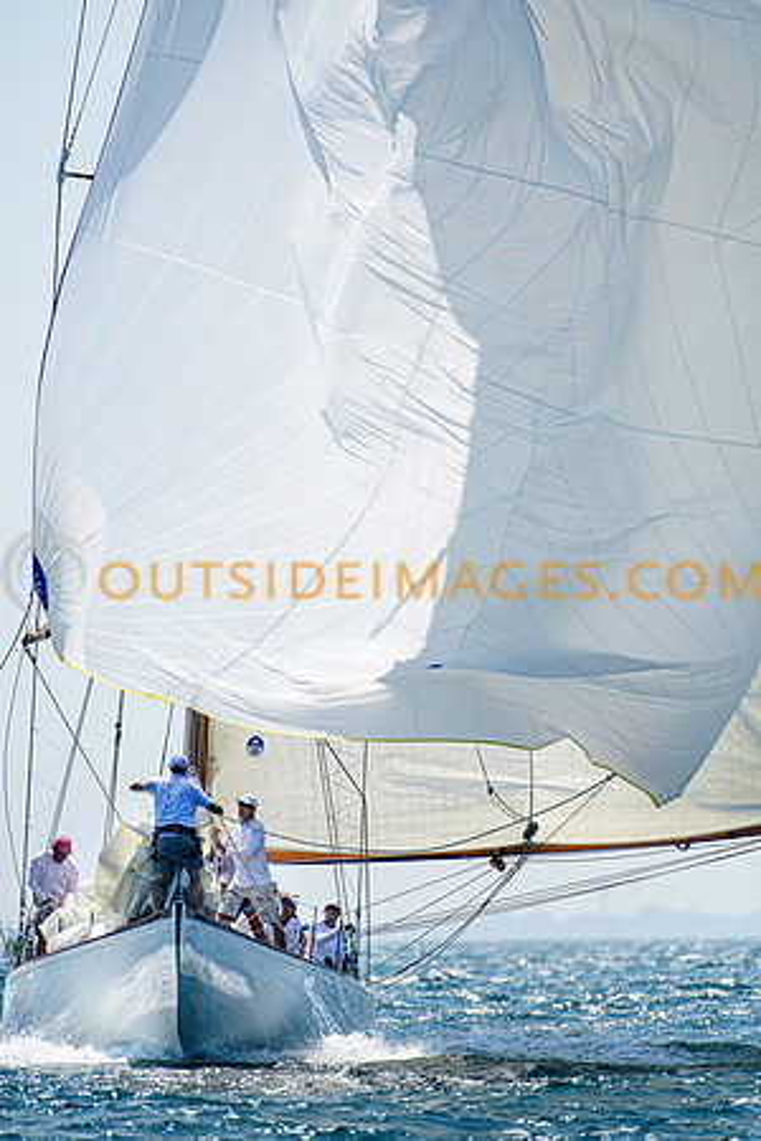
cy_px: 570
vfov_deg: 3.4
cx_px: 380
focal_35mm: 600
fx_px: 19024
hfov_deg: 2.3
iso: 400
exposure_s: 1/4000
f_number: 5
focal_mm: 400
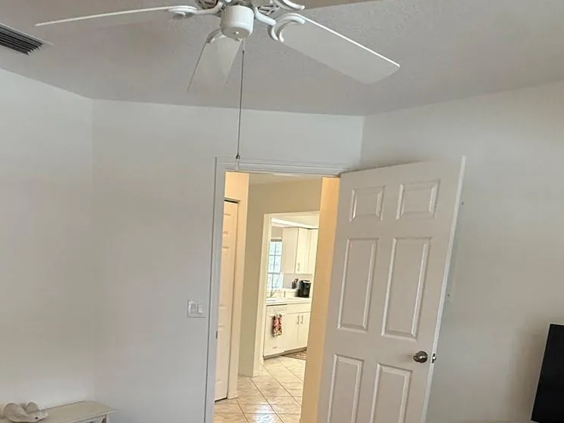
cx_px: 200
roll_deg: -1.9
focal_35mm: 30
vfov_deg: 43.0
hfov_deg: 58.9
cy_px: 376
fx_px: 489
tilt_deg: -13.1
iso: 250
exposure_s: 1/120
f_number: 2.2
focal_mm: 2.22
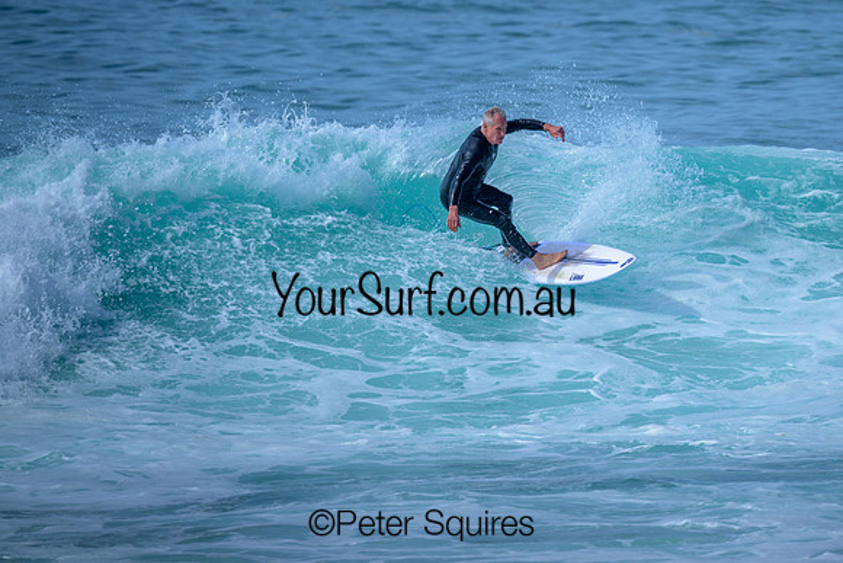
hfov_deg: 2.0
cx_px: 537
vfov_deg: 1.3
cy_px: 204
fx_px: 23891
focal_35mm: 1020
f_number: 6.3
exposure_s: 1/2000
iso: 180
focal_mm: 800
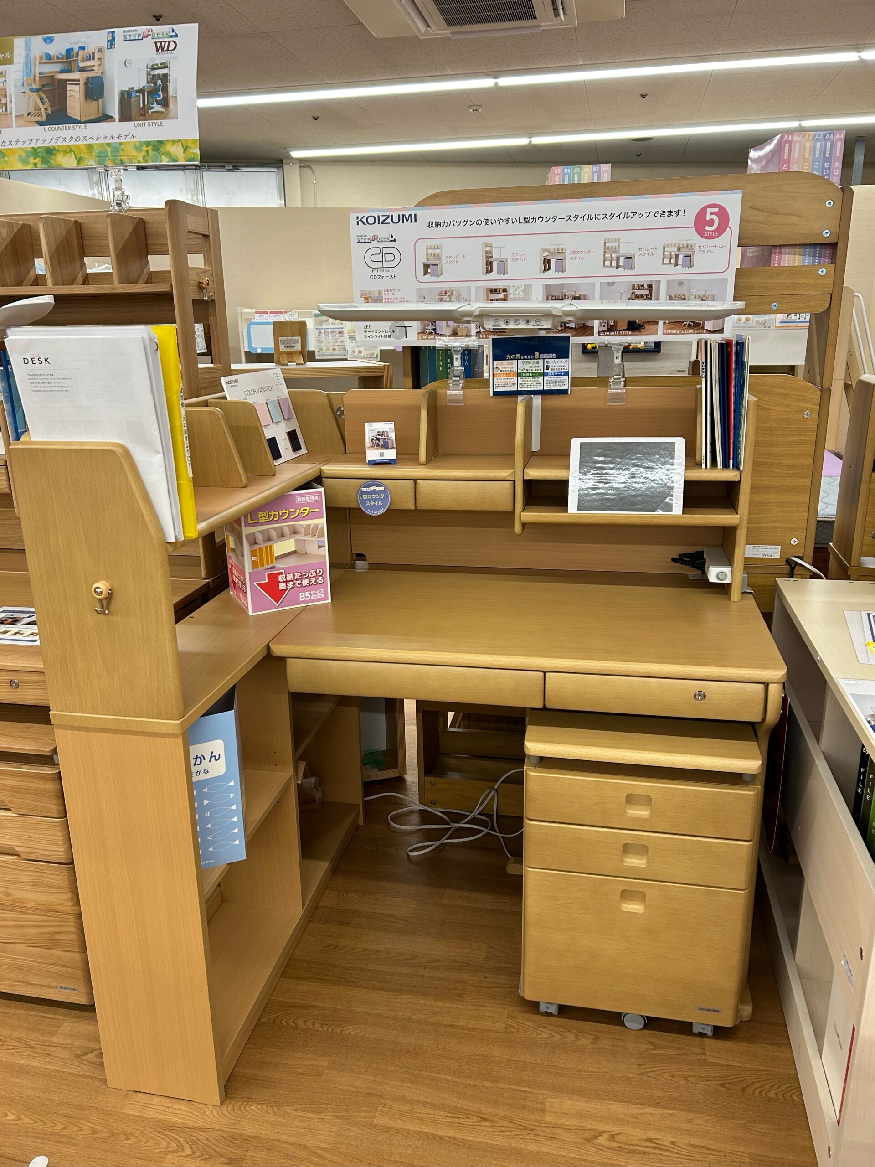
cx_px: 438
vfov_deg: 67.3
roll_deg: +2.2
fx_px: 876
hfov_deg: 53.1
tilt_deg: -17.7
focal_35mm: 26
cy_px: 584
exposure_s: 1/120
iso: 125
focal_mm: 5.7
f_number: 1.5
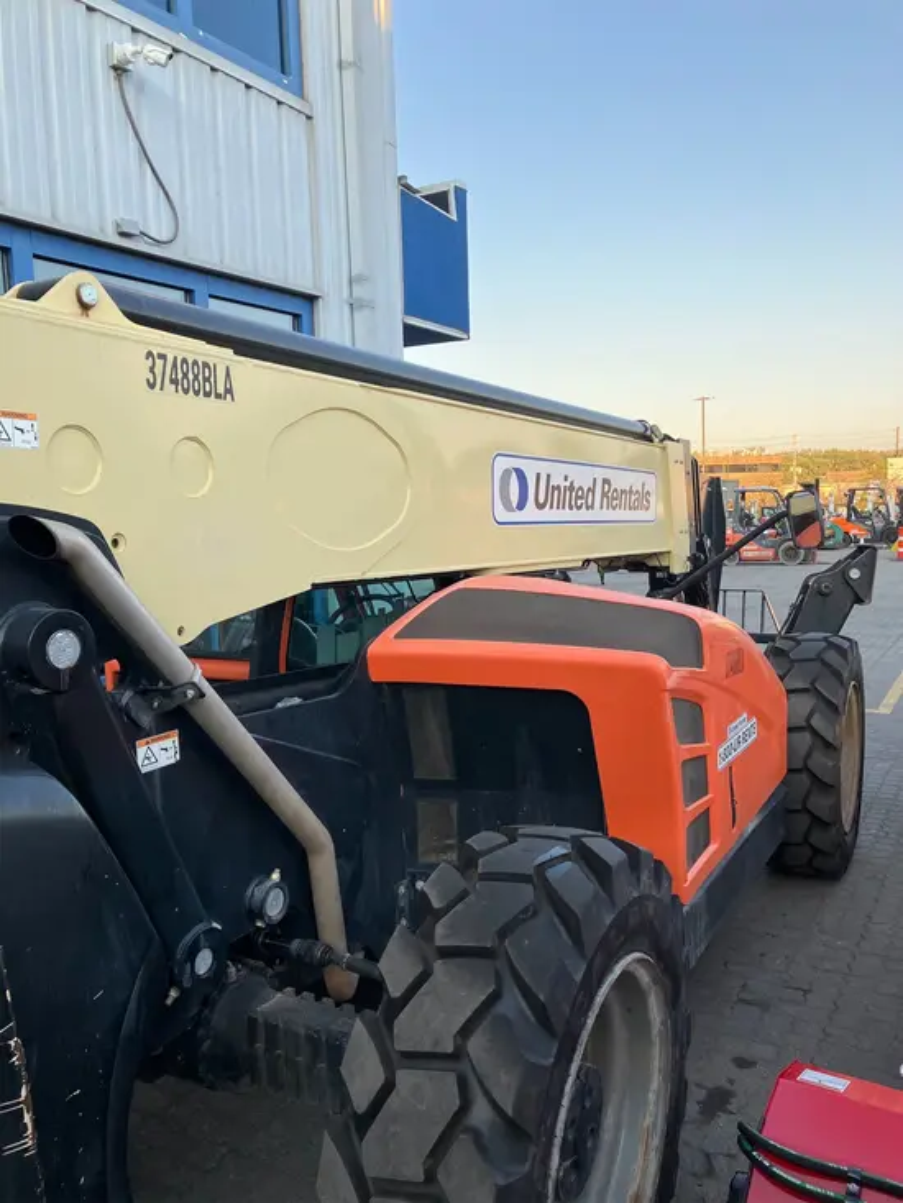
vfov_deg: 63.4
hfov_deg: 49.8
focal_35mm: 28
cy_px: 602
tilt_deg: -3.4
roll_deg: +1.0
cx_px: 452
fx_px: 974
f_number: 1.8
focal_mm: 3.99
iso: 25
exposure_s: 1/222
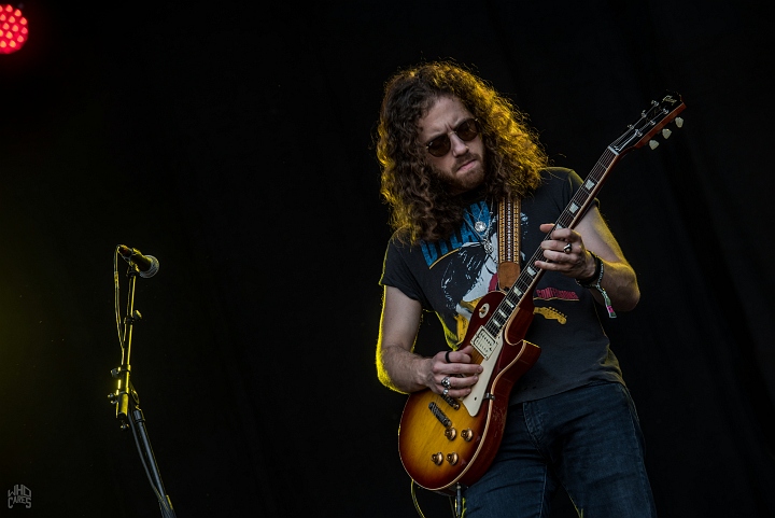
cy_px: 259
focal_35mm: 155
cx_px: 388
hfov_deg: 13.2
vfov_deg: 8.9
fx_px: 3339
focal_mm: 155
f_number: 6.3
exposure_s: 1/100
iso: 125
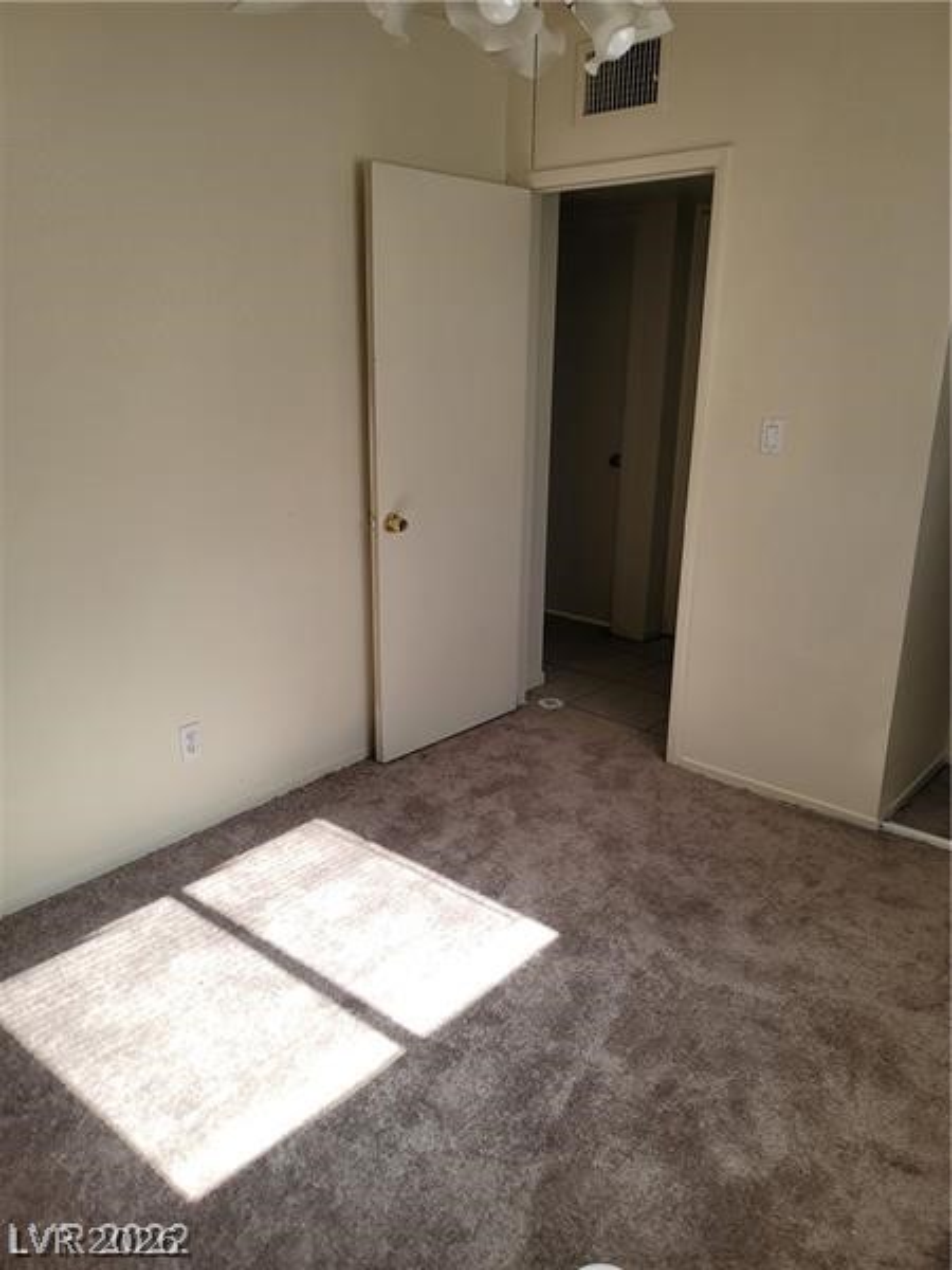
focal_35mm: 25
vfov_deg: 69.4
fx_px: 917
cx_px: 476
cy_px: 635
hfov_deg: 54.9
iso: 32
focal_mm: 7
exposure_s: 1/120
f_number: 1.8
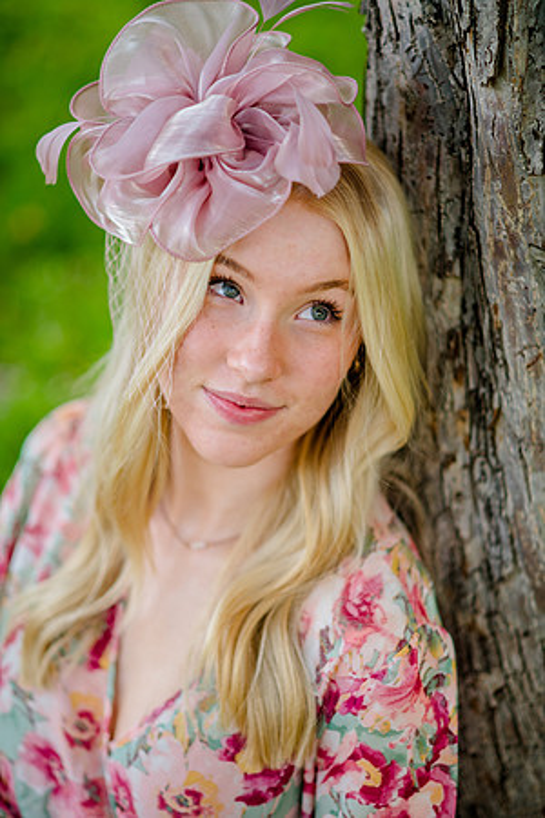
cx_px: 272
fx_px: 2384
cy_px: 409
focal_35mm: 105
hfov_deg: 13.0
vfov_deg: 19.5
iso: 160
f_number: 2
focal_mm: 105
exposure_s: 1/80
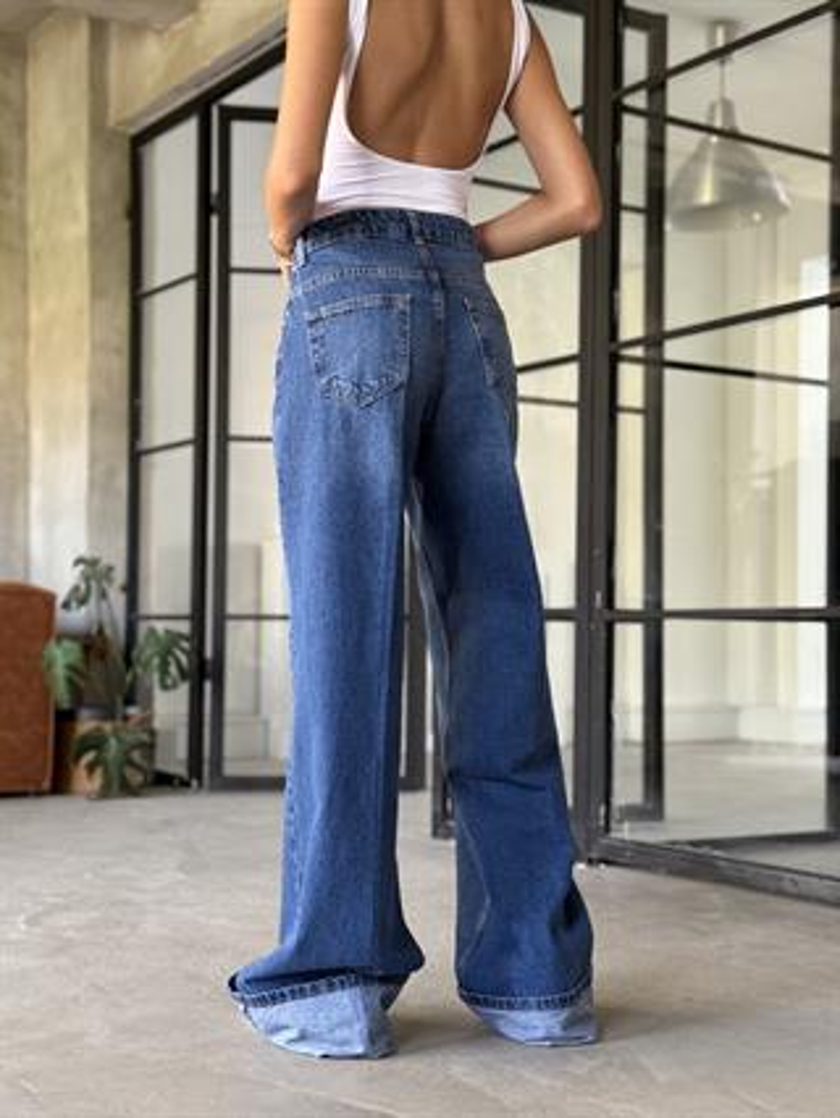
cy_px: 559
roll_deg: -0.6
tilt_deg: +2.6
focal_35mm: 48
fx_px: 1551
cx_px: 420
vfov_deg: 39.6
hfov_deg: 30.3
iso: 250
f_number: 1.78
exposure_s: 1/52
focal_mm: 6.76
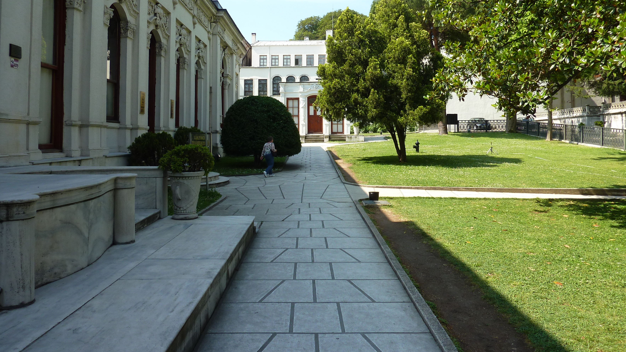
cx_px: 311
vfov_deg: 41.0
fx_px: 465
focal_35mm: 28
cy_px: 121
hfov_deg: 67.9
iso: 80
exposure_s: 1/320
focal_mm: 4.1
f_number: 4
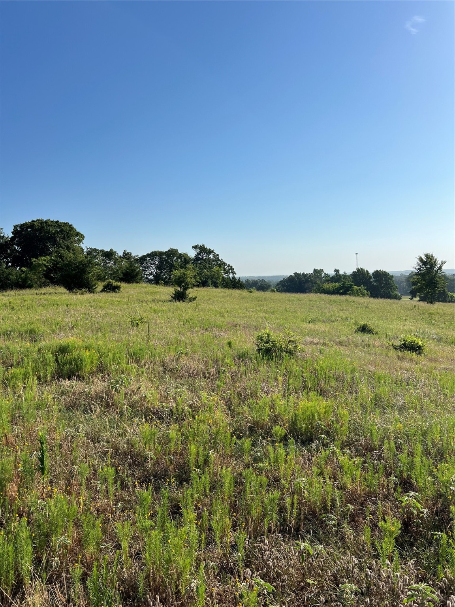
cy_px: 304
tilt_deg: -2.5
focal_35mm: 26
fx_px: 456
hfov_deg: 53.1
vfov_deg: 67.3
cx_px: 228
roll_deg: +1.7
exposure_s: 1/7463
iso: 50
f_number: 1.5
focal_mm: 5.7
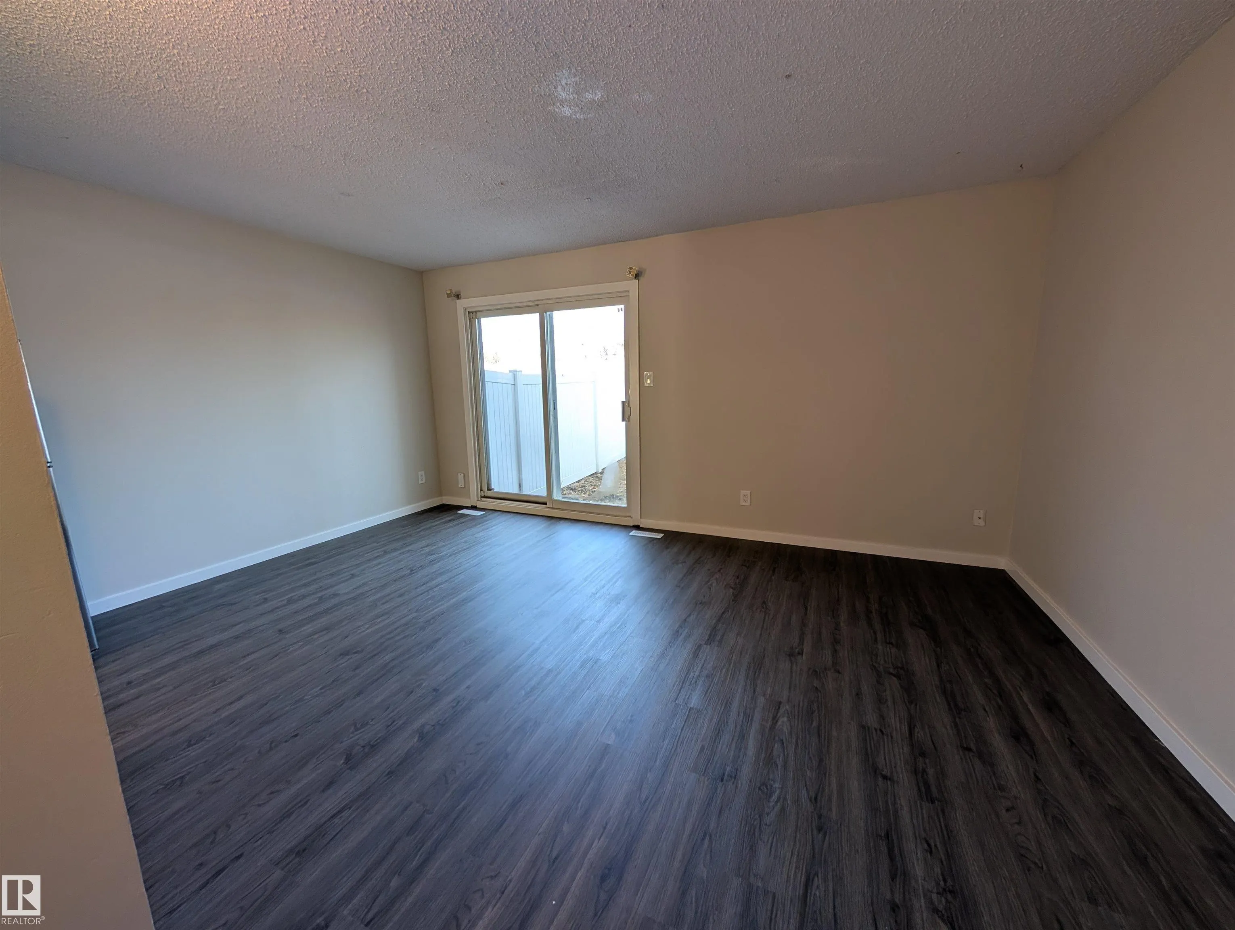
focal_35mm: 12
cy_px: 465
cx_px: 618
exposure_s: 1/120
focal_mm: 2.02
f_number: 1.7
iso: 75
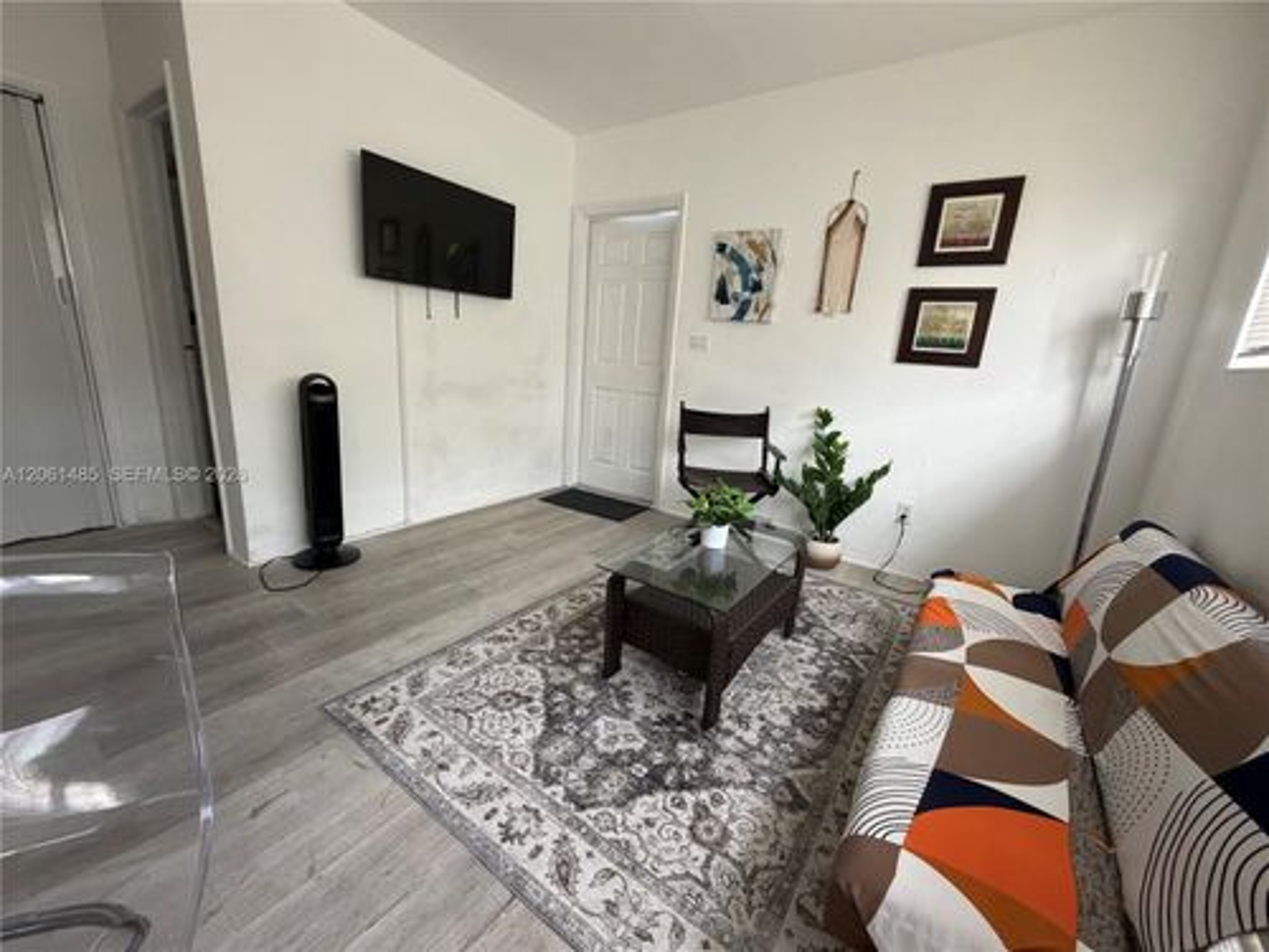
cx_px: 634
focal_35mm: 14
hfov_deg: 102.1
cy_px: 476
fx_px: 513
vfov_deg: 85.7
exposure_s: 1/118
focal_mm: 2.22
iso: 320
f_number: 2.2
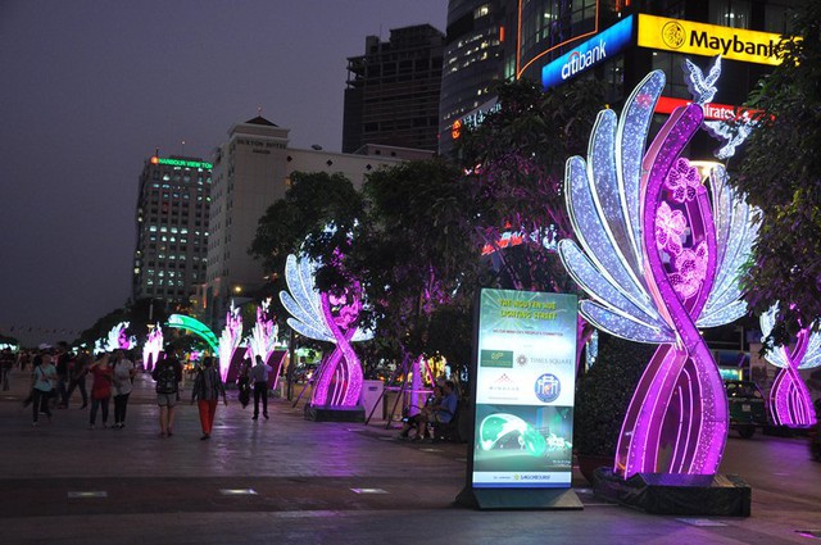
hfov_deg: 43.7
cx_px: 410
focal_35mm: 45
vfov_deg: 29.8
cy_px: 272
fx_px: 1025
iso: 400
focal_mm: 30
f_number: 4.2
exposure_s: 1/15
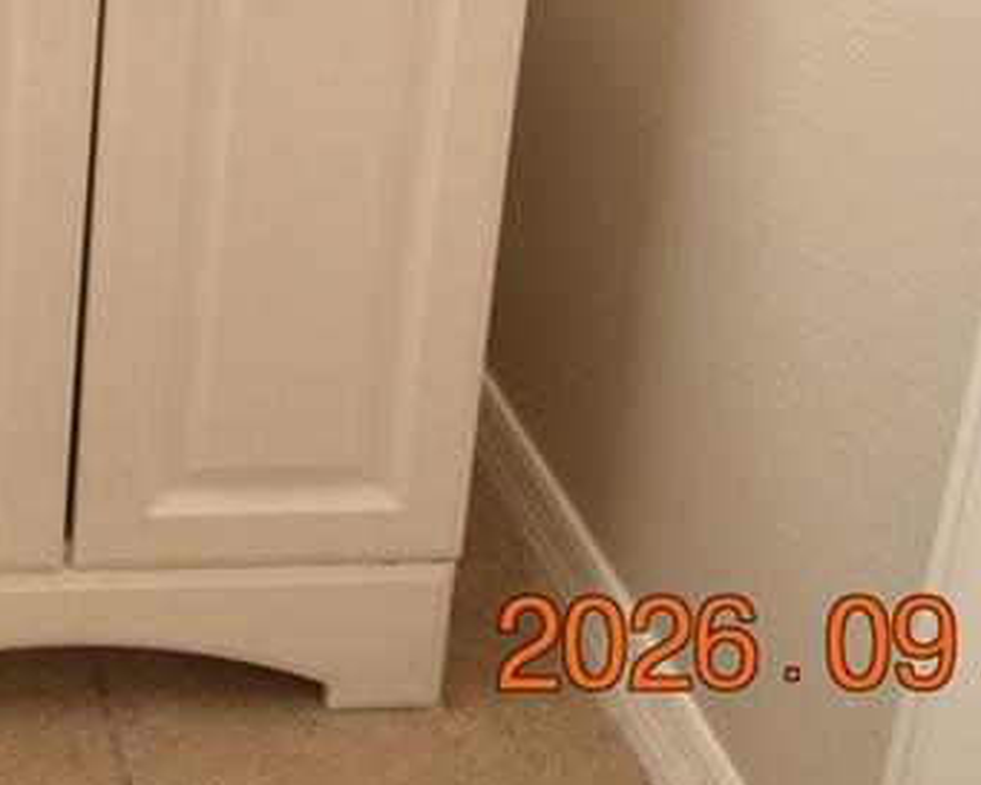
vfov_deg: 18.0
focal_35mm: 66
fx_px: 1917
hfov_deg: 24.4
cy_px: -658
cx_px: -351
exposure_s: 1/90
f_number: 4.8
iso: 400
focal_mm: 10
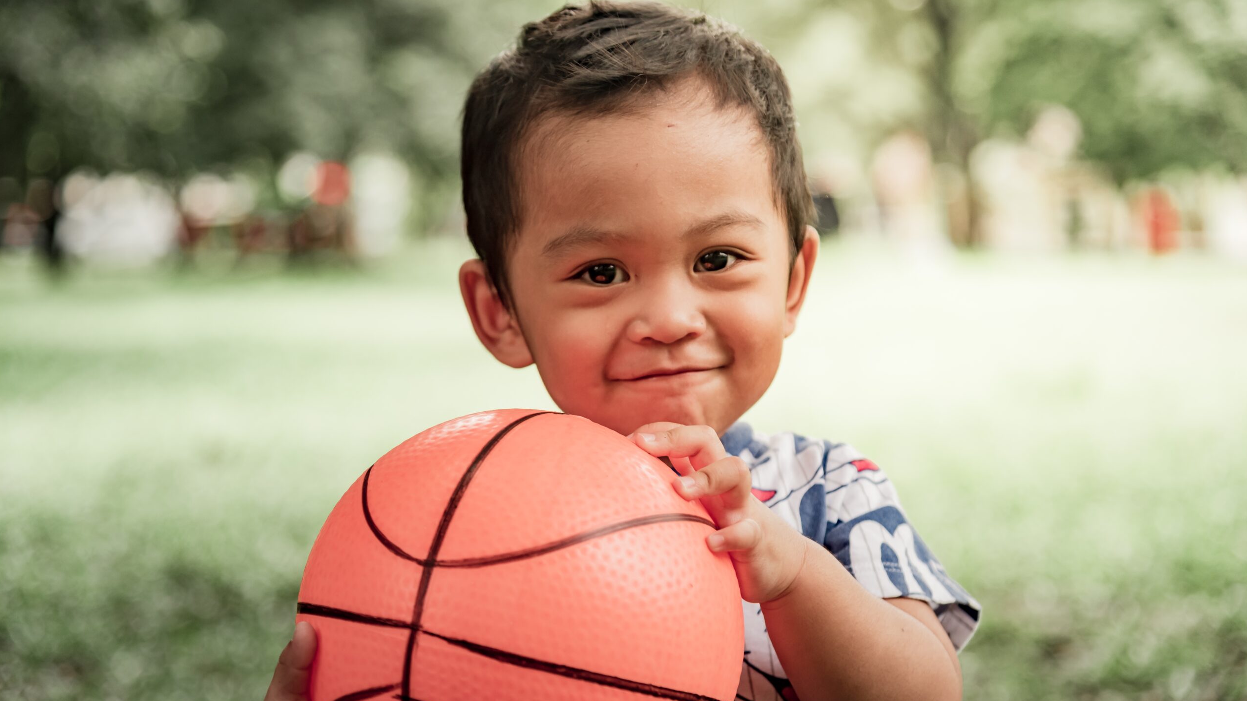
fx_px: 2976
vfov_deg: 13.4
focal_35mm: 90
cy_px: 300
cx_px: 628
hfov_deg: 23.7
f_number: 4
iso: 500
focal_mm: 85
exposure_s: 1/250
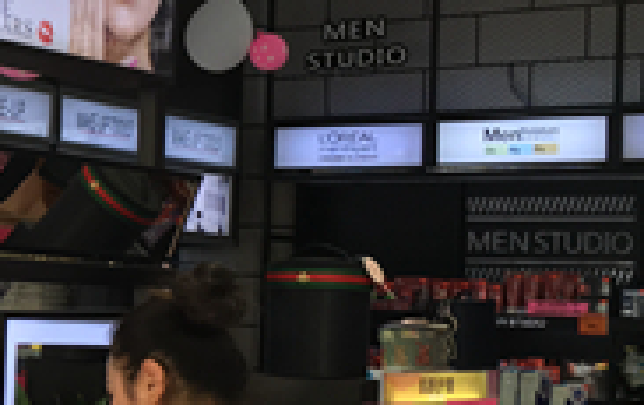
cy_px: 282
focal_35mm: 106
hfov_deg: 17.9
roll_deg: -2.2
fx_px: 1863
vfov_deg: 12.4
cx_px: -274
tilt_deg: +1.8
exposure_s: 1/100
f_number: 2.2
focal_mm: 4.15
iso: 40
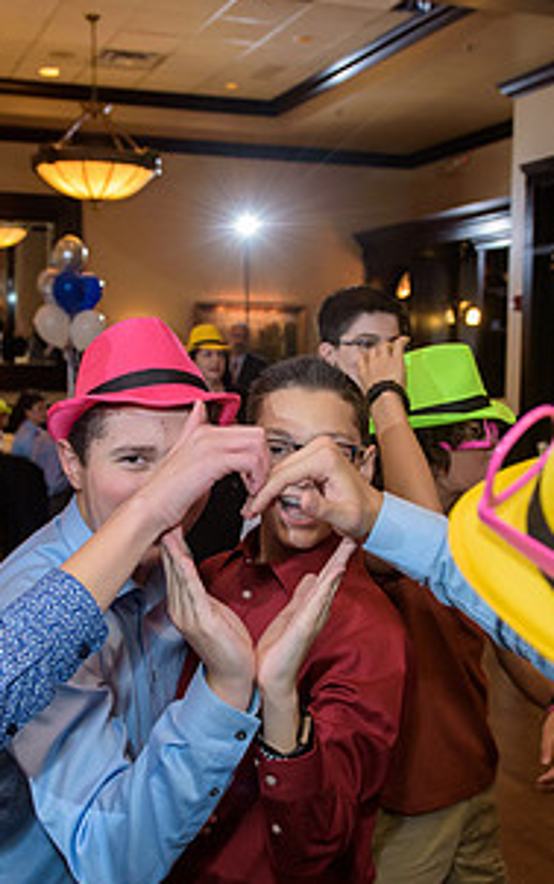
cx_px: 252
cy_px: 505
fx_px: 1134
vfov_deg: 42.5
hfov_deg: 27.4
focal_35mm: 47
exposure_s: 1/125
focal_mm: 24
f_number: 3.2
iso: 1600
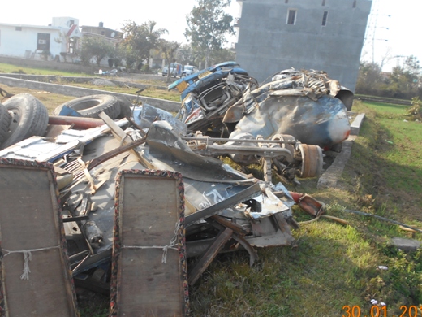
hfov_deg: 56.8
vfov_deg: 44.2
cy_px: 154
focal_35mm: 32
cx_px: 203
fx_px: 390
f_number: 3.2
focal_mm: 4.6
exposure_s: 1/250
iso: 80
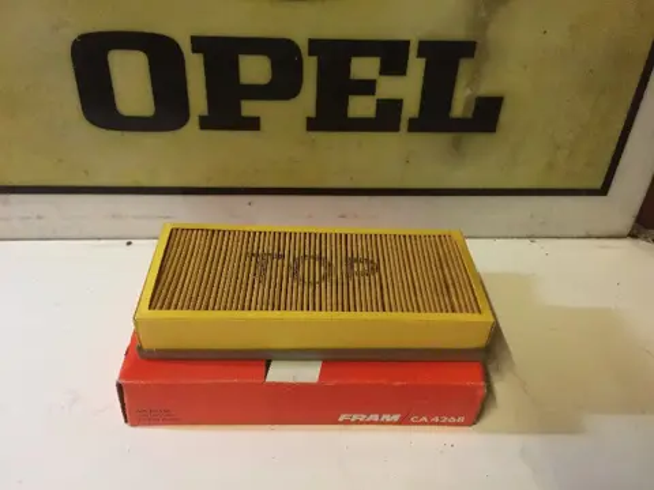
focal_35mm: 29
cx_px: 327
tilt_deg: -40.1
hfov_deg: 61.7
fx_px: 548
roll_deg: -5.5
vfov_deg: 48.2
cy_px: 245
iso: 250
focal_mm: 4.15
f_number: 2.2
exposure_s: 1/33
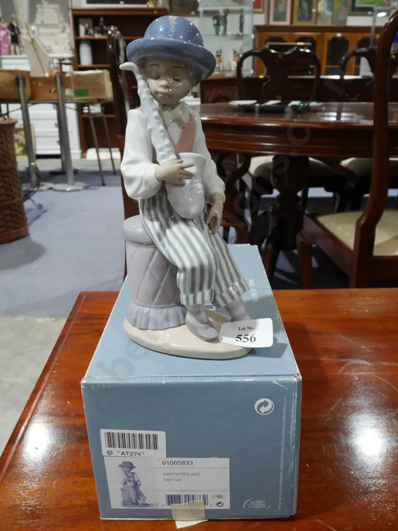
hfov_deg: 49.7
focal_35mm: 28
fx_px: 429
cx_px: 199
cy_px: 266
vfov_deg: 63.4
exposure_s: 1/60
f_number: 9
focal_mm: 14
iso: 1600
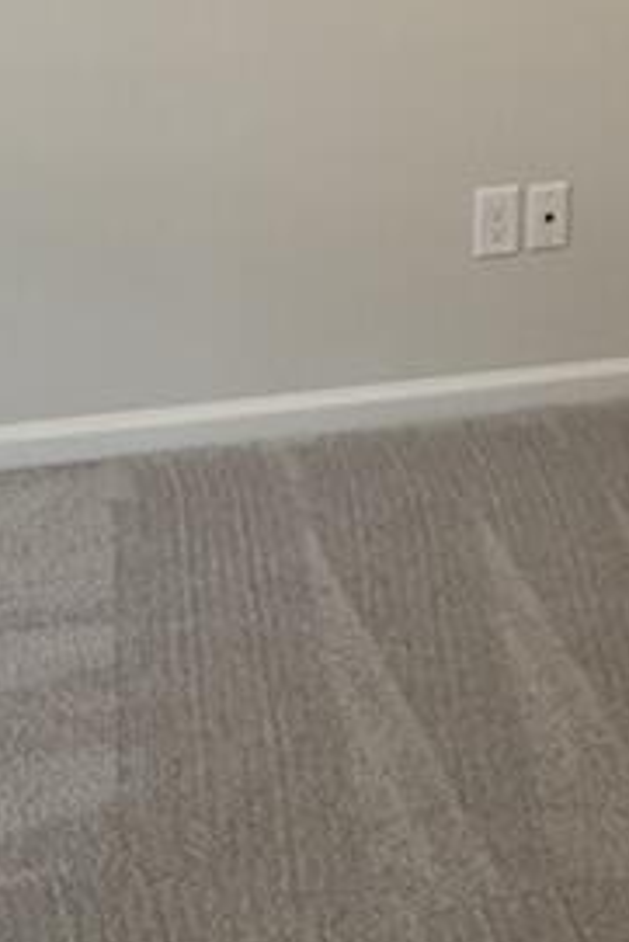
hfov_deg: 24.5
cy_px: -198
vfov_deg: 30.5
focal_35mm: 55
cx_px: 212
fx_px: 1440
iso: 160
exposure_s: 1/60
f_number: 2.2
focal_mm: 2.22
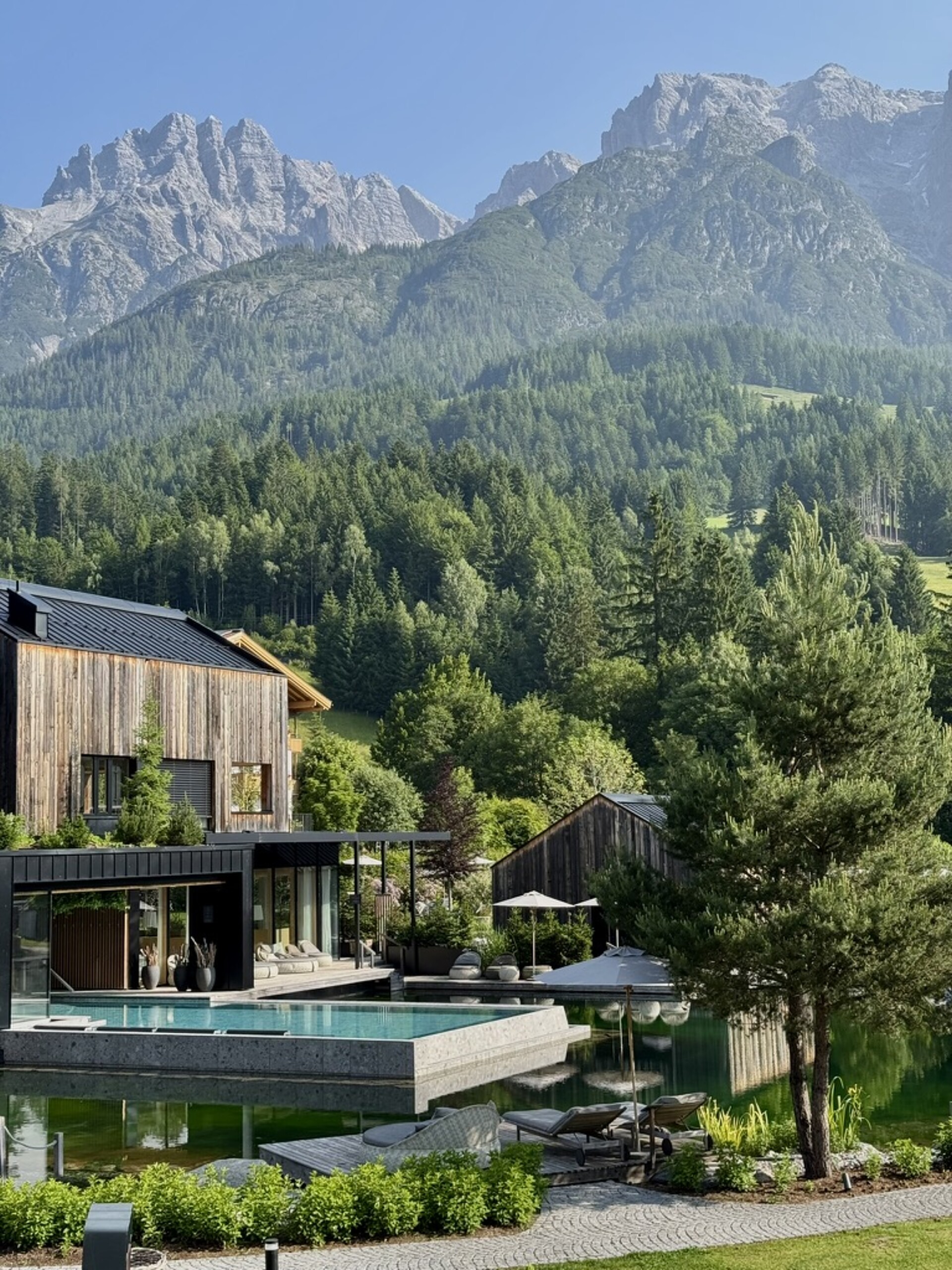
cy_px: 635
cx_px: 476
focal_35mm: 48
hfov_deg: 30.3
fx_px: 1760
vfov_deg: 39.7
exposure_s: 1/1637
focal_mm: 6.76
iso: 64
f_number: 1.78
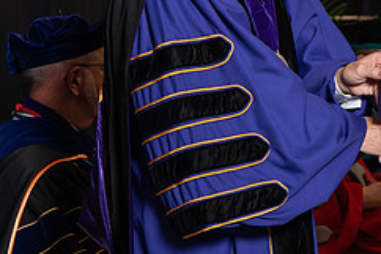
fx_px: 1978
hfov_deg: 10.9
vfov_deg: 7.3
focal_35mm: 187
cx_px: 346
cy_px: 4
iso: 1000
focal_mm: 78
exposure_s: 1/200
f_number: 5
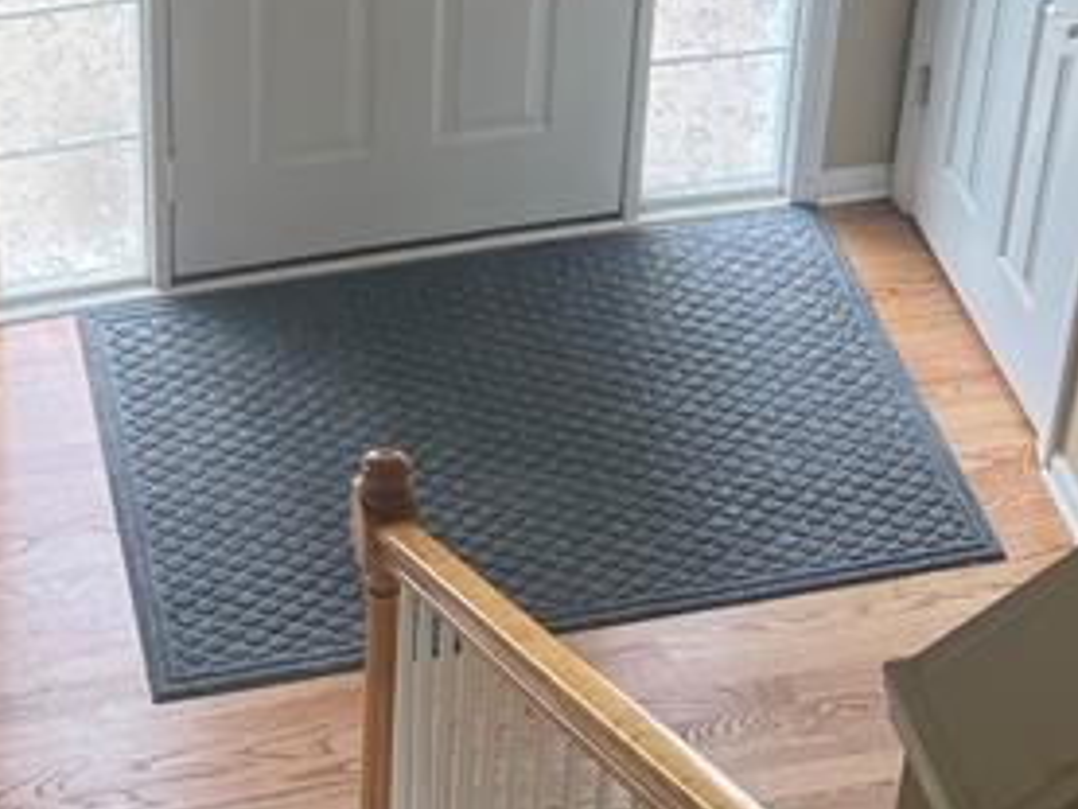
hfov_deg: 20.3
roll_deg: +0.8
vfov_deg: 14.4
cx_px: 276
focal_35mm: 96
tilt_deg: -30.7
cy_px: -397
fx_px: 2991
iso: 64
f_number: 1.5
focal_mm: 5.7
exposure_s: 1/121
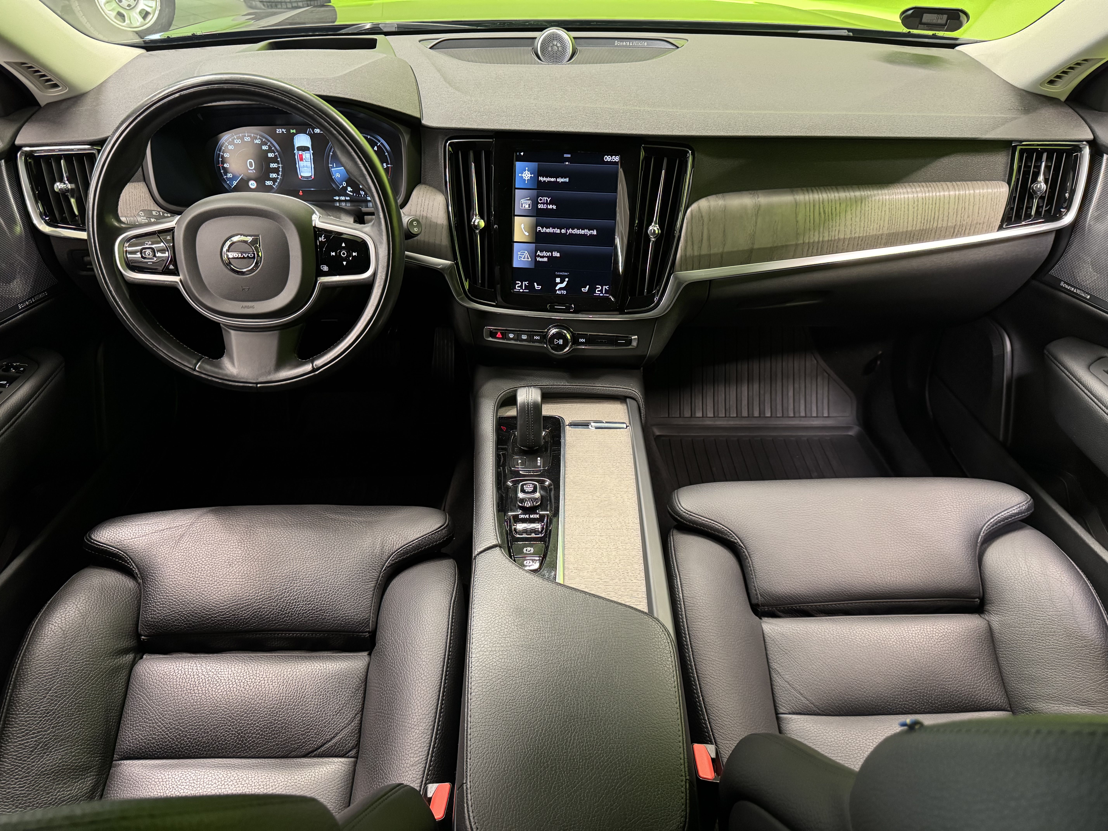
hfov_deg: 71.6
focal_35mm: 24
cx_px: 554
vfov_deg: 56.8
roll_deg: +0.2
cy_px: 416
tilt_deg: -38.0
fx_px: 768
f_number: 1.78
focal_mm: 6.76
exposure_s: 1/33
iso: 640
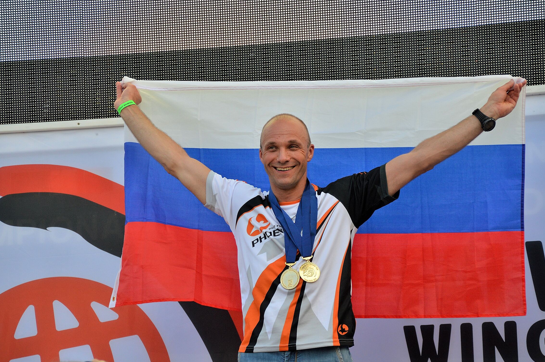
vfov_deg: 7.2
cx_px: 269
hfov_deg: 10.8
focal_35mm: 191
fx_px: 2889
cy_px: 184
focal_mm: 120
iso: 360
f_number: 5.6
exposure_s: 1/125
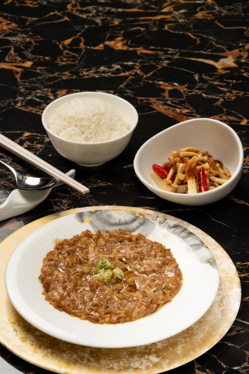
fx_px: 1089
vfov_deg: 19.5
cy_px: 187
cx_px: 124
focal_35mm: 105
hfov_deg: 13.0
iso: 200
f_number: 14
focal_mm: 105
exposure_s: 1/200
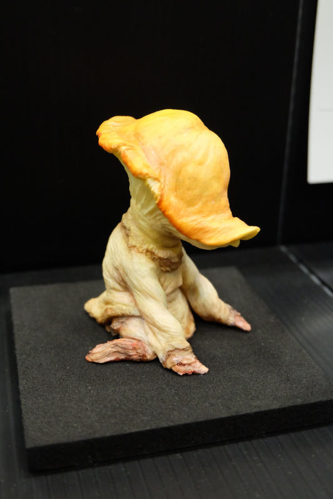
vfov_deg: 44.5
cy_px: 250
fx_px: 611
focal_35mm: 44
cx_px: 166
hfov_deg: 30.5
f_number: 4.7
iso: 3200
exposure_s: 1/42
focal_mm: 29.5
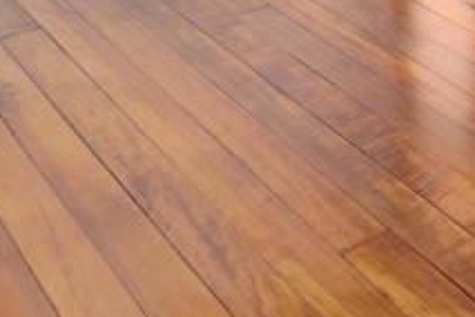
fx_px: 1016
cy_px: -423
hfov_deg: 16.9
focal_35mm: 77
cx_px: 1019
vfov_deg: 13.5
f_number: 7.1
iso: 320
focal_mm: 16
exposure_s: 1/4
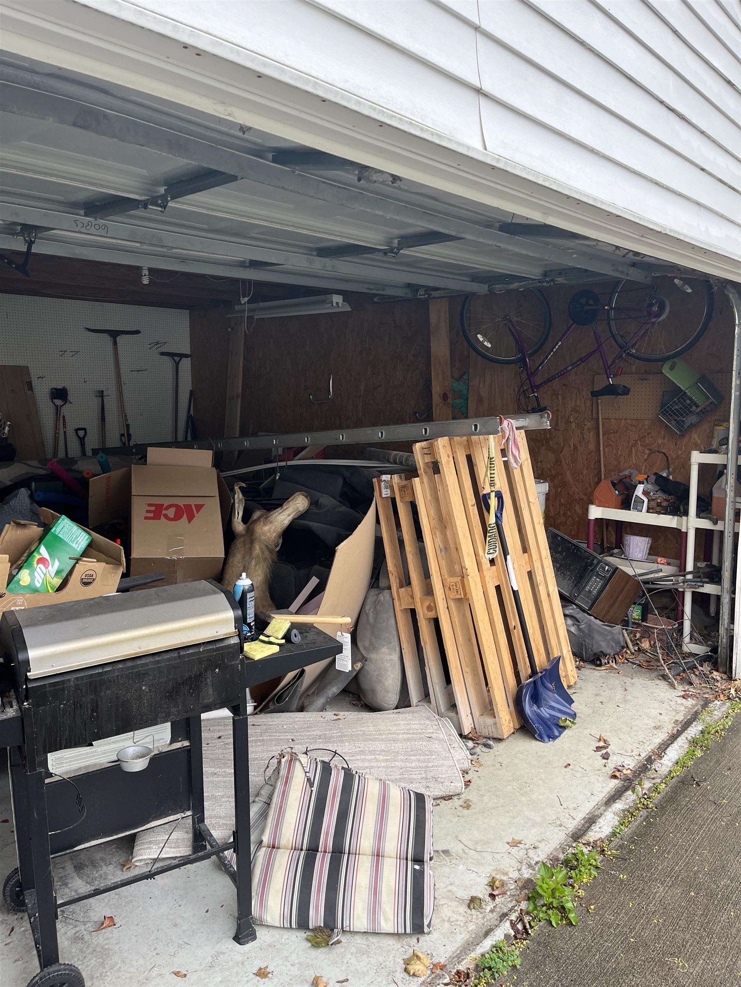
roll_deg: +0.7
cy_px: 494
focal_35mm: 26
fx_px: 742
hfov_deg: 53.1
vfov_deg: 67.3
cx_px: 370
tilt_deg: -10.0
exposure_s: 1/121
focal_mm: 5.1
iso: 50
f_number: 1.6
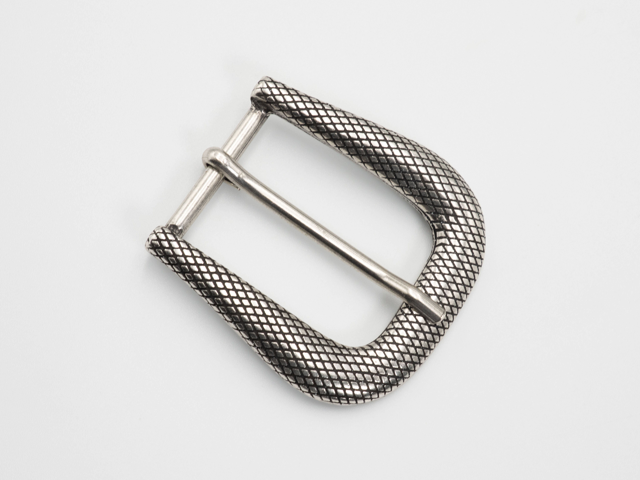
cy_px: 240
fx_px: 1294
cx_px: 320
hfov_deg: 27.8
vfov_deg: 21.0
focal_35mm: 70
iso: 400
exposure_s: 1/50
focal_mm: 35
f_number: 11
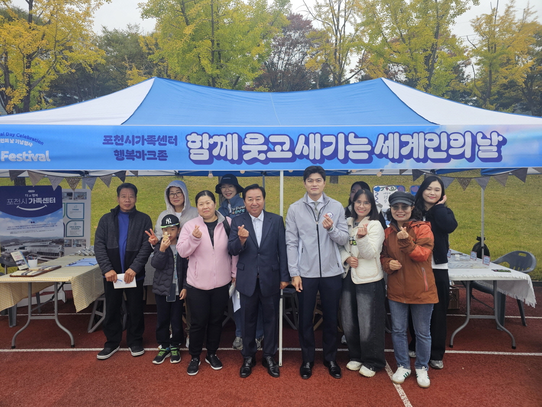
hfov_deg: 73.9
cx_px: 271
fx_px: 360
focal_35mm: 23
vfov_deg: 58.9
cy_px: 204
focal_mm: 6.3
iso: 25
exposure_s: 1/207
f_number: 1.7
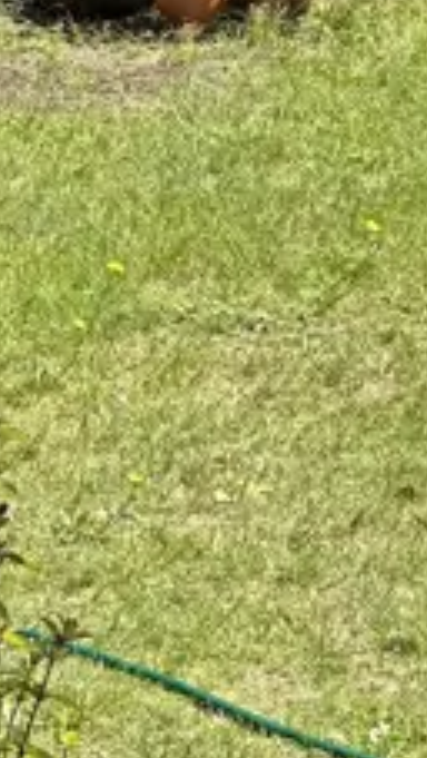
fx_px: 5947
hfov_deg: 4.1
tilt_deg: -5.8
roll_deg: -0.2
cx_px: 574
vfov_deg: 7.3
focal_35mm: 296
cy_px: 40
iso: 32
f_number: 2.8
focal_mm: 9
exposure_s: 1/237
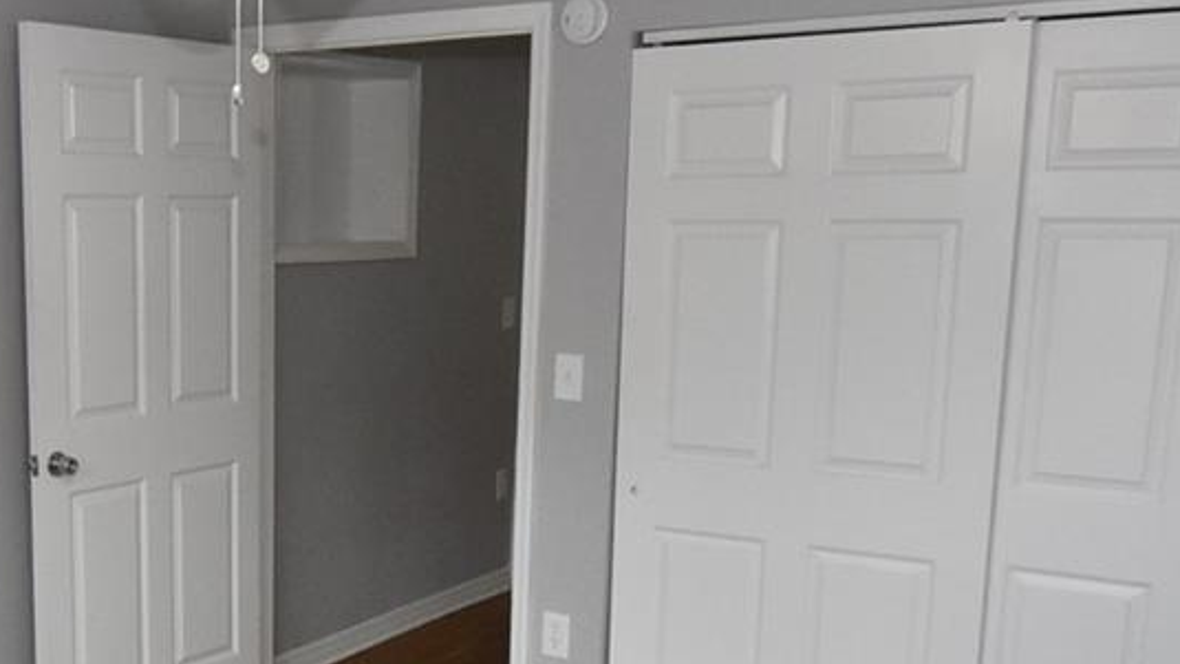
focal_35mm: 47
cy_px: 504
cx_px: 249
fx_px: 1471
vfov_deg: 25.1
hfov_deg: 41.9
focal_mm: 10
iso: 1600
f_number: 8
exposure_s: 1/80
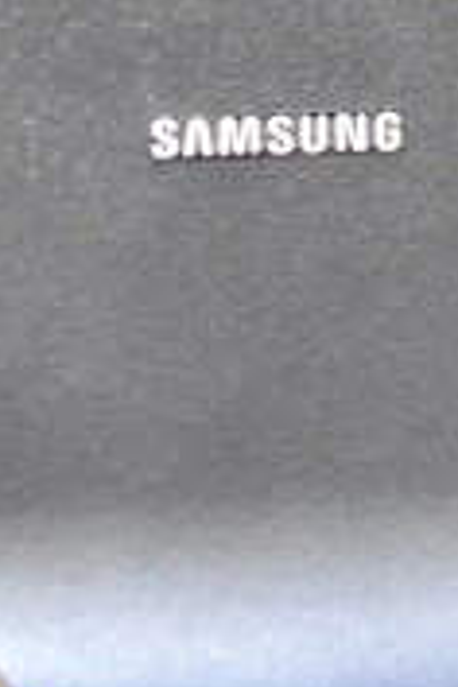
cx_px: 307
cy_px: -992
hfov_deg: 8.8
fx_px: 2958
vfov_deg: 11.0
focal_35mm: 155
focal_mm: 20
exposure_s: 1/30
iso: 5600
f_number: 3.8
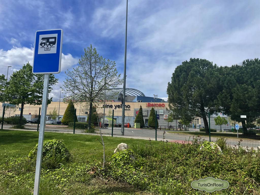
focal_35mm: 26
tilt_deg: +8.3
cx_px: 130
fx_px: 195
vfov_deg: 53.1
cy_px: 98
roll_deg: -0.8
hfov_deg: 67.3
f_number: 1.6
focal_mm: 4.2
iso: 32
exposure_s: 1/6135
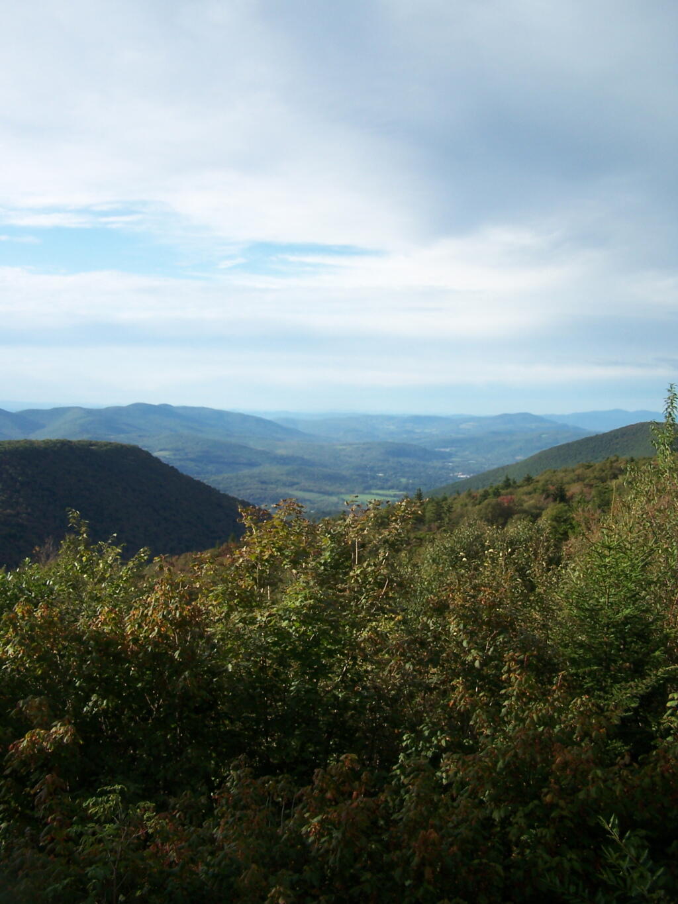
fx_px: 992
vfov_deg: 49.0
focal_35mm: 38
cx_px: 339
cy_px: 452
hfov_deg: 37.7
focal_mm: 6.3
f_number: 2.8
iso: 80
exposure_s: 1/800
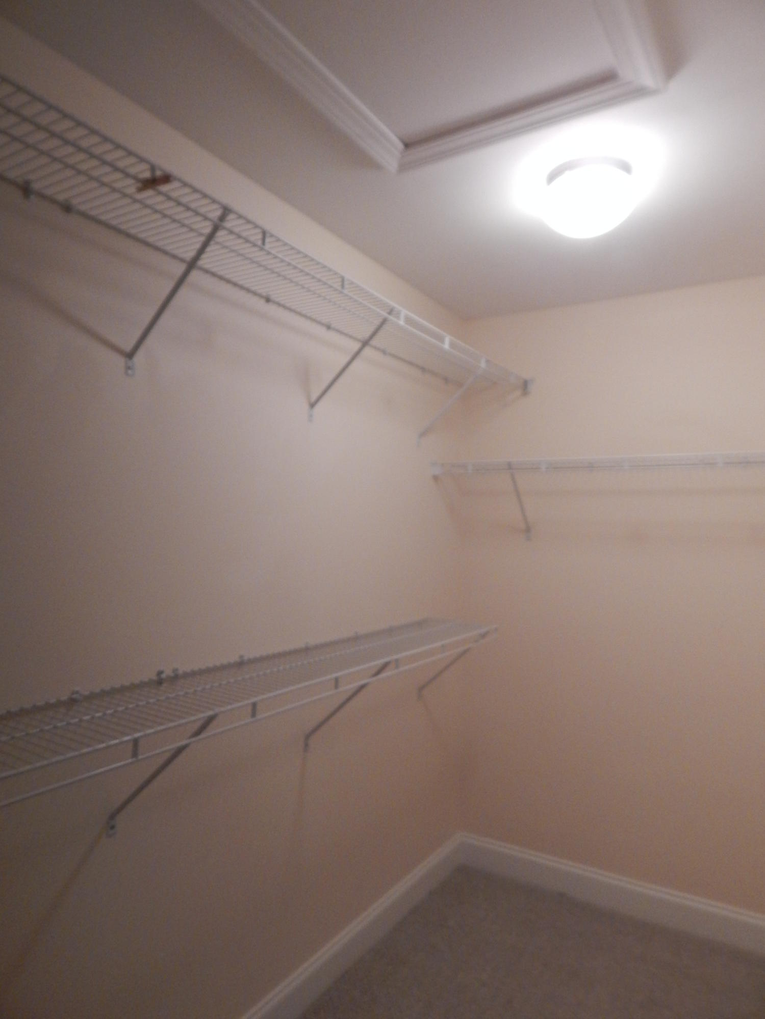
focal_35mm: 23
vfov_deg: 73.9
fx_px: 678
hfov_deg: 58.9
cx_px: 382
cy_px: 510
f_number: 3
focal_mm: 4
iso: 400
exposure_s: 1/30
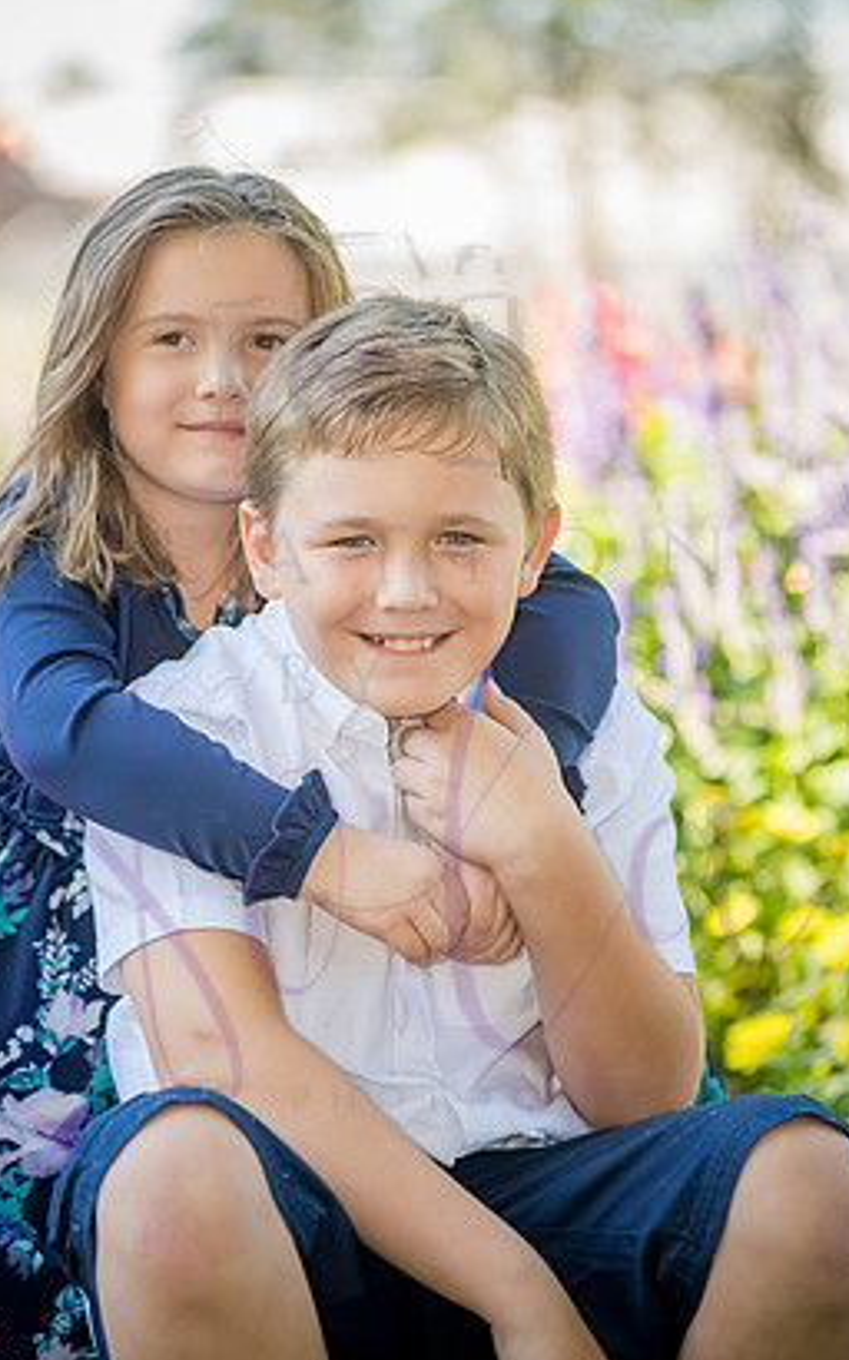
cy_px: 673
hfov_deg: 8.7
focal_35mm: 151
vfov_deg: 13.9
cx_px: 378
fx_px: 5594
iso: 800
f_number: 4
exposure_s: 1/640
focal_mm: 135
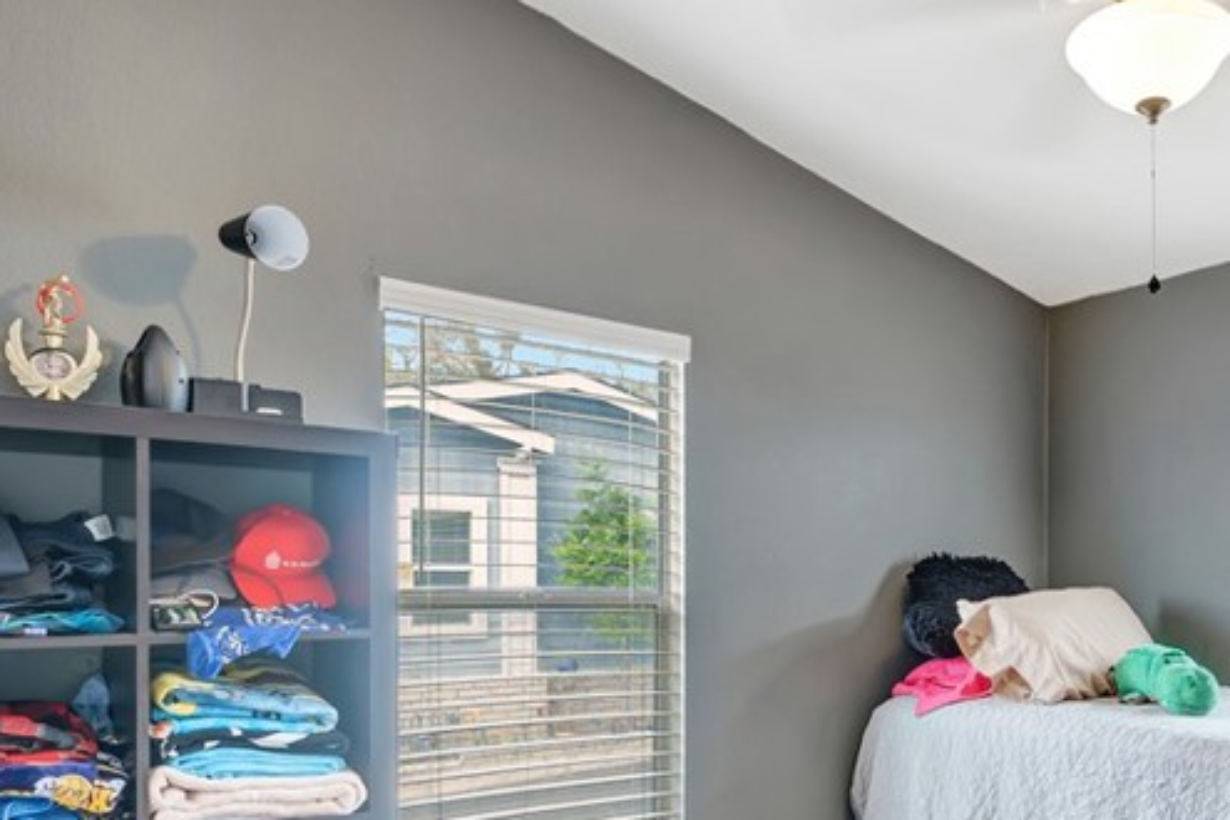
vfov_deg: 41.4
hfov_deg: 55.8
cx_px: 991
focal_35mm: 31
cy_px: 589
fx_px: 1059
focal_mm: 10
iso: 100
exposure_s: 1/4
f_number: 5.6
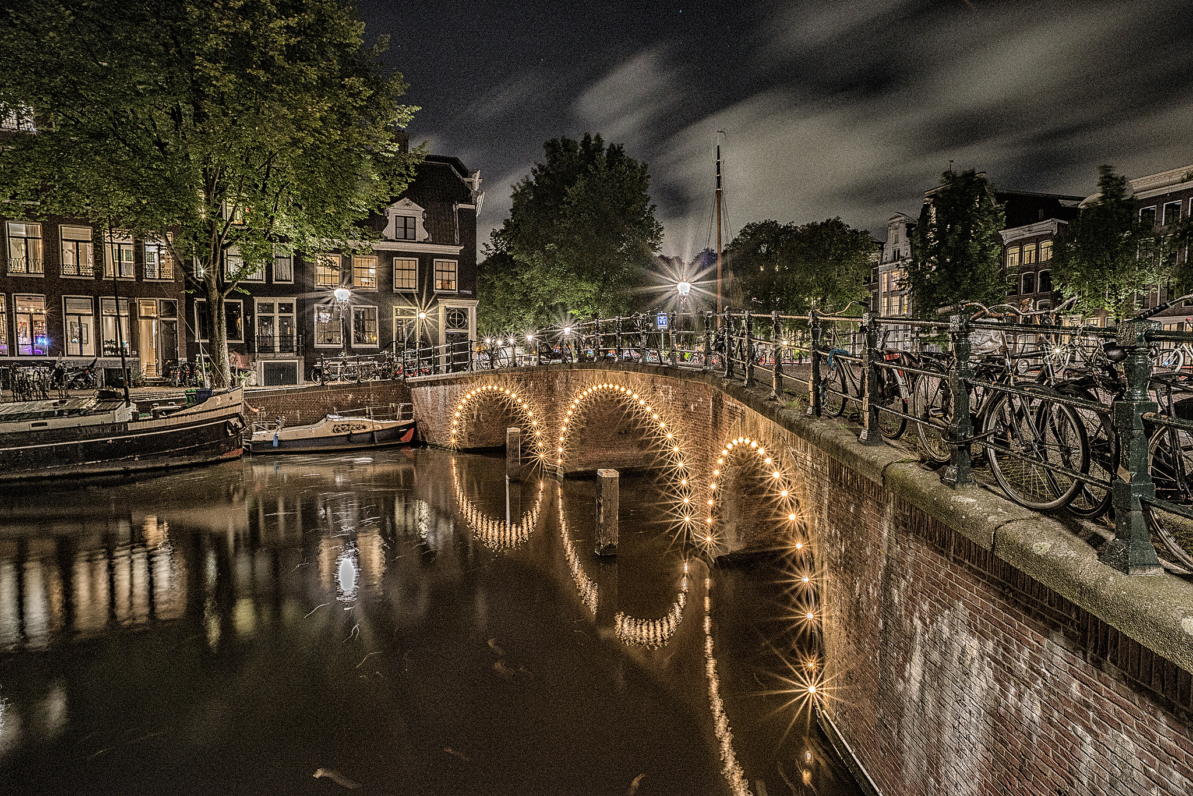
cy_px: 398
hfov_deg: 84.0
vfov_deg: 62.0
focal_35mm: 20
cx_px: 596
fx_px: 663
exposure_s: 30
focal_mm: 20
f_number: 22
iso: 200
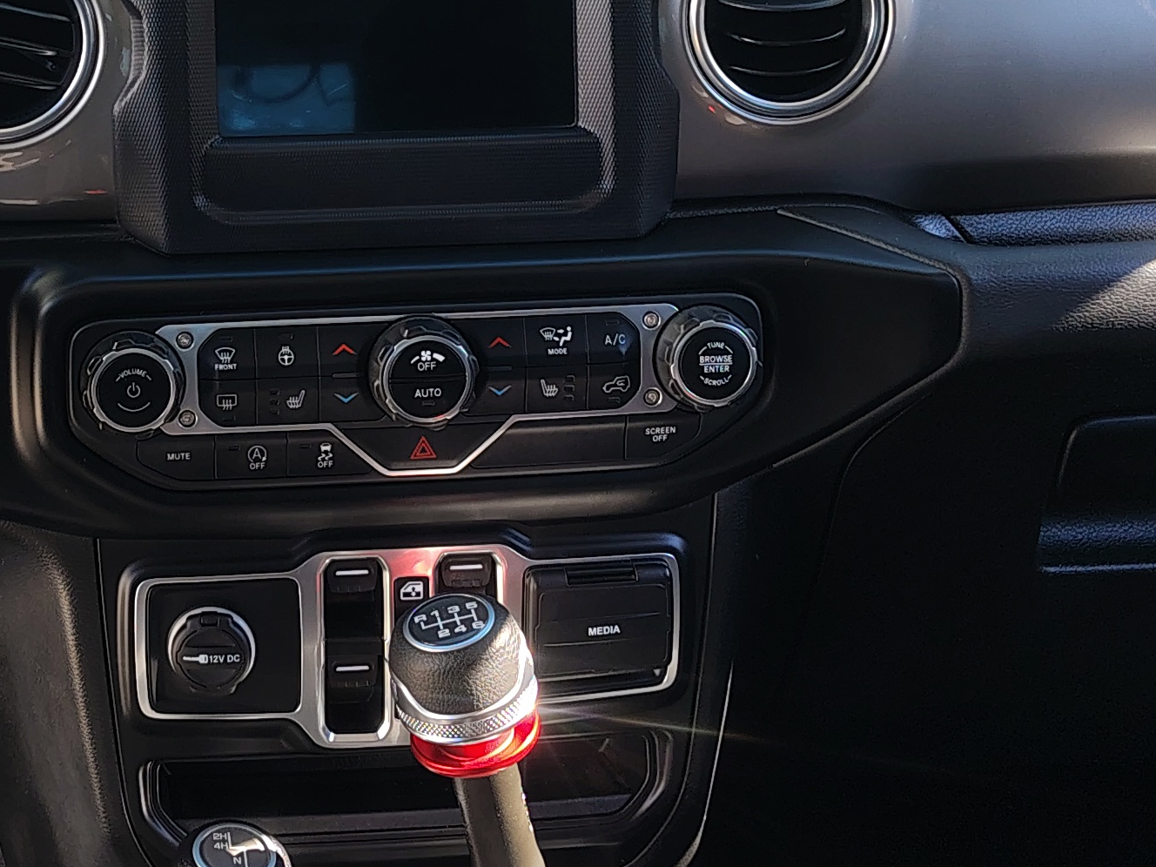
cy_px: 62
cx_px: 176
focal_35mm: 74
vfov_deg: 19.5
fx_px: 2471
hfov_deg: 25.7
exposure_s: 1/111
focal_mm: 5.56
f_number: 1.8
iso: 121
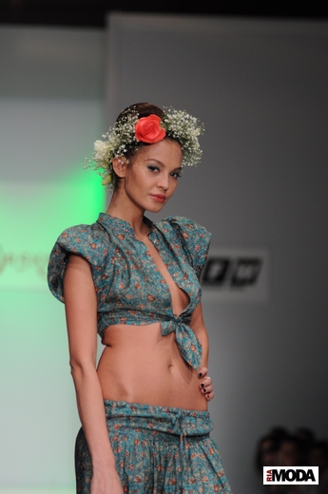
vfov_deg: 12.2
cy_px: 247
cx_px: 164
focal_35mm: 168
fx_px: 2304
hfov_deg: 8.1
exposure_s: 1/320
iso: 800
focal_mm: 112
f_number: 3.2
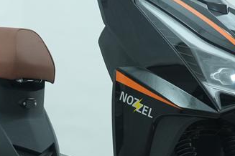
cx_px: 59
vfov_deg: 9.3
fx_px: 960
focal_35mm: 147
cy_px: 60
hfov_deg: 13.9
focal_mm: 30
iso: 800
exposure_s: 1/100
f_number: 4
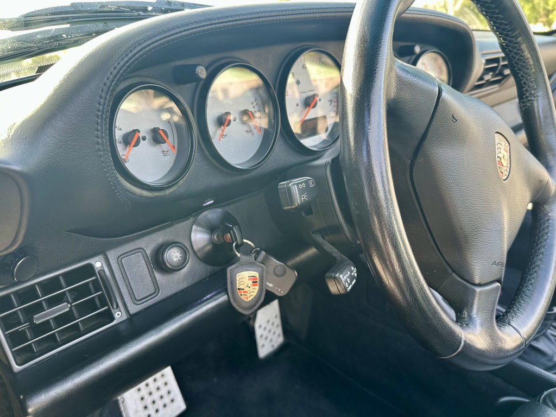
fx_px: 385
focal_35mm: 24
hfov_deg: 71.6
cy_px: 208
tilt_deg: -21.5
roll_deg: +4.1
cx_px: 278
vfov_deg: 56.8
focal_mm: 6.86
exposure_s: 1/121
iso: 80
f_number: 1.78
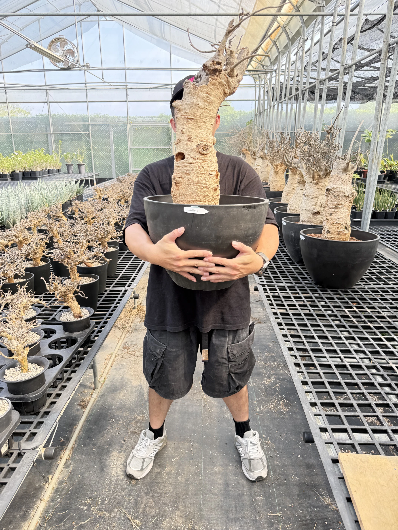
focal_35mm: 24
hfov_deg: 56.8
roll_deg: +0.4
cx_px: 199
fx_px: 368
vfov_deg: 71.6
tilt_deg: -17.2
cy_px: 265
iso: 100
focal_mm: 6.76
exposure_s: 1/345
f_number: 1.78
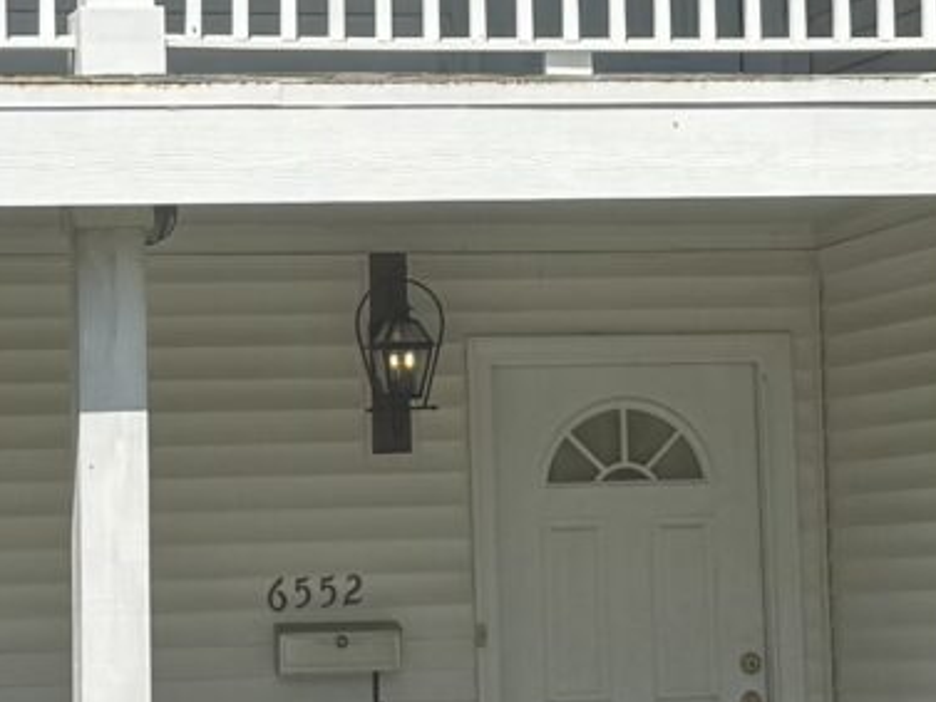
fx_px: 4409
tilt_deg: +5.8
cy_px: 52
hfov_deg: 12.1
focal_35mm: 163
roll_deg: +0.7
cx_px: 611
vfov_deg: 9.1
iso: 80
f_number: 1.78
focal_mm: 6.76
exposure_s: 1/4310
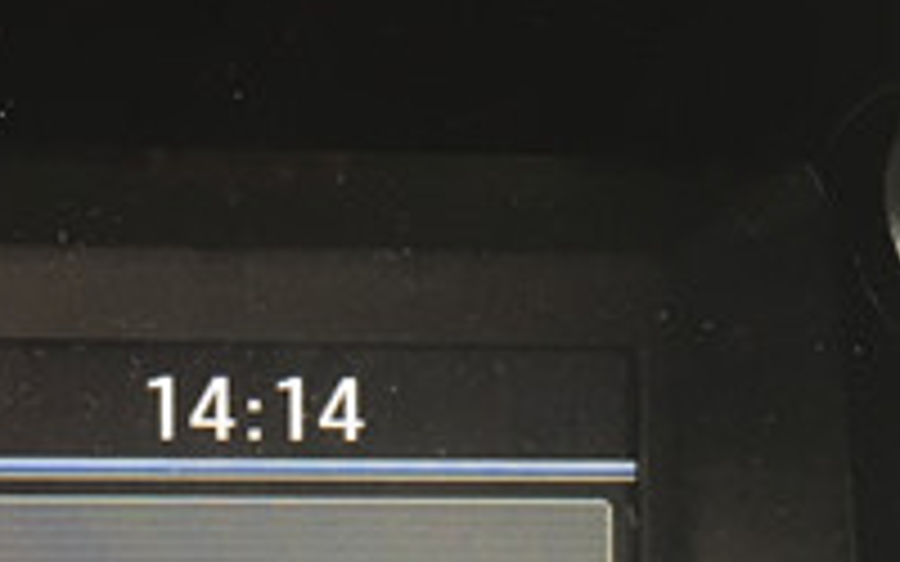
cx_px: 104
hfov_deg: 22.1
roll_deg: -2.2
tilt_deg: -27.8
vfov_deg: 13.7
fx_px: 2257
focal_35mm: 92
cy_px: 715
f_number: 2.2
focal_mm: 4.15
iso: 64
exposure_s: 1/30
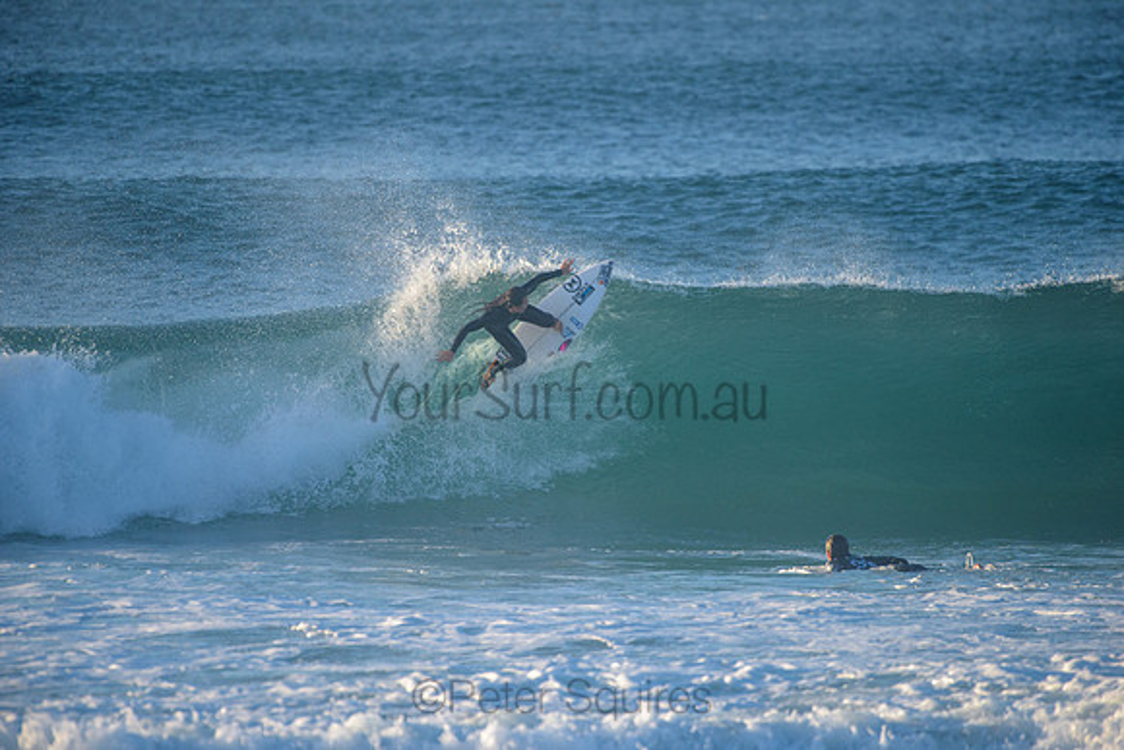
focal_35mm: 500
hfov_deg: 4.1
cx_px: 562
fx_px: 15614
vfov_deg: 2.8
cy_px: 375
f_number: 5.6
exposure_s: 1/2000
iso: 800
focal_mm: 500
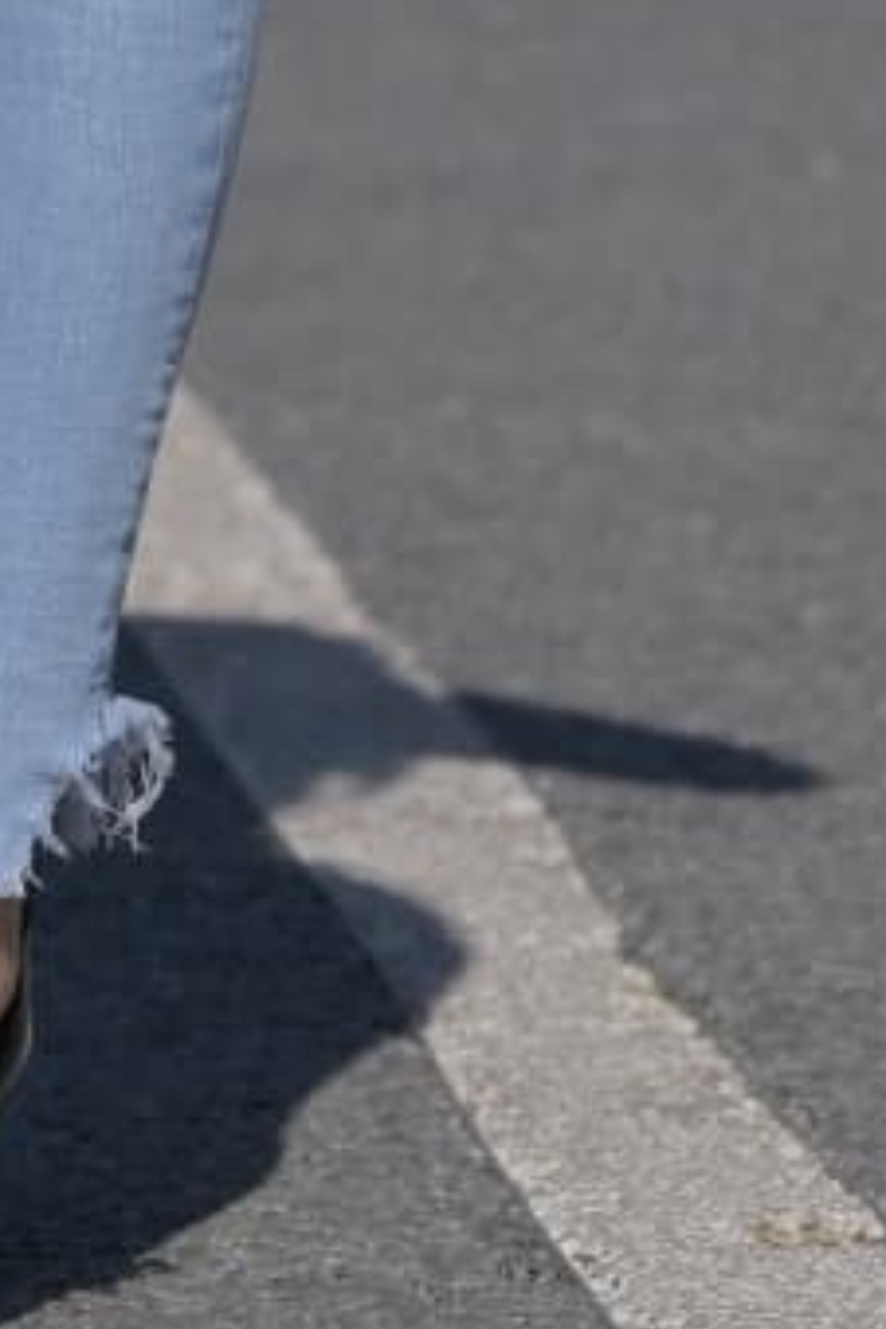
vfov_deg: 3.8
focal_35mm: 531
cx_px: 27
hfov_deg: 2.6
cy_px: -1721
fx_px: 19601
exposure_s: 1/2000
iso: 110
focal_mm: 100
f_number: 5
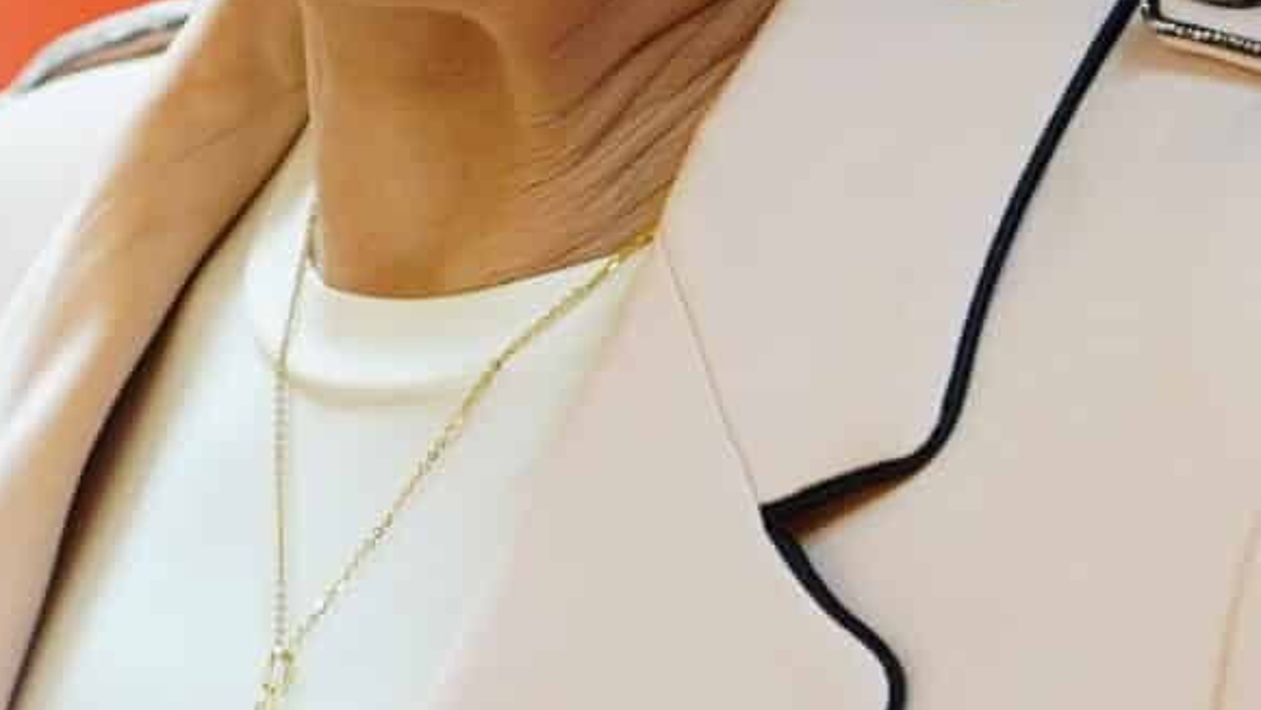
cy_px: -370
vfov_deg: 2.7
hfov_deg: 4.7
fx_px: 15182
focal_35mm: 454
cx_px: -93
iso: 1250
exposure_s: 1/160
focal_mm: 82
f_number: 4
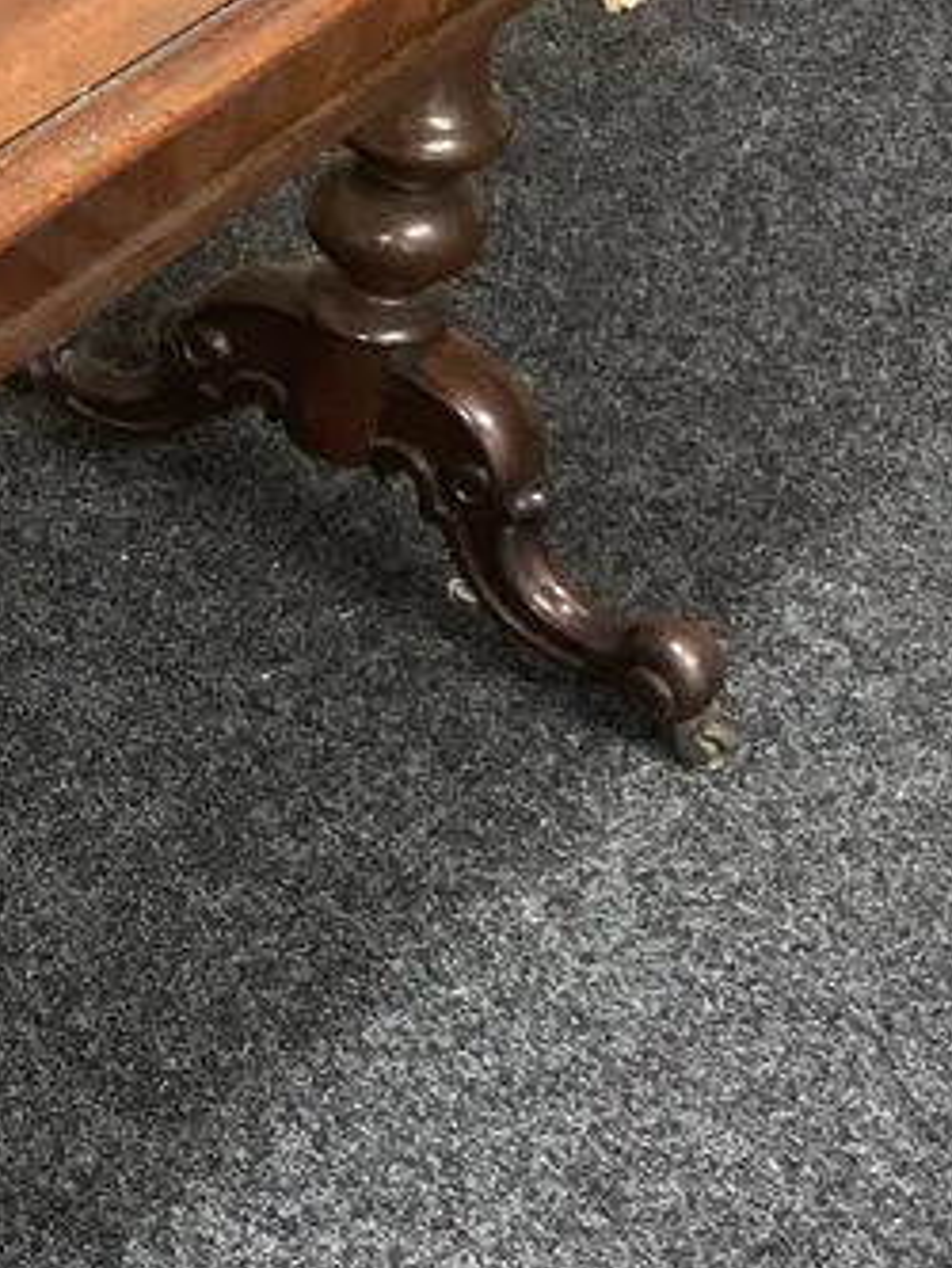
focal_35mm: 86
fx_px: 3152
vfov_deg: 22.7
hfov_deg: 16.5
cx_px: -168
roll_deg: -4.9
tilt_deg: -37.0
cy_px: 571
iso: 250
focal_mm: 3.99
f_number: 1.8
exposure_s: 1/33
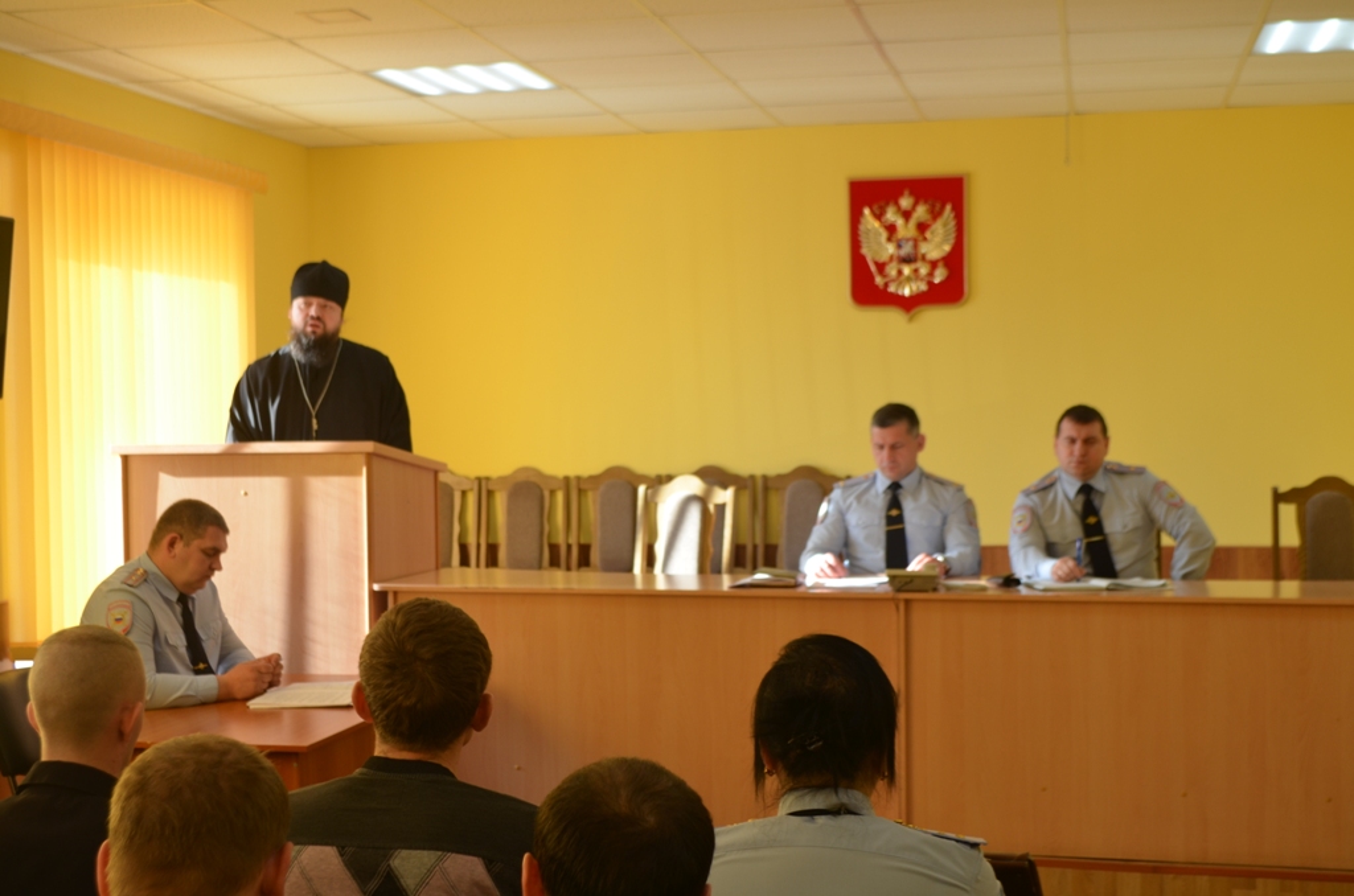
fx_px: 1801
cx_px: 677
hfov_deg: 41.2
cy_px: 448
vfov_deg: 27.9
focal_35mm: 48
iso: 200
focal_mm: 32
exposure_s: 1/60
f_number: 5.6
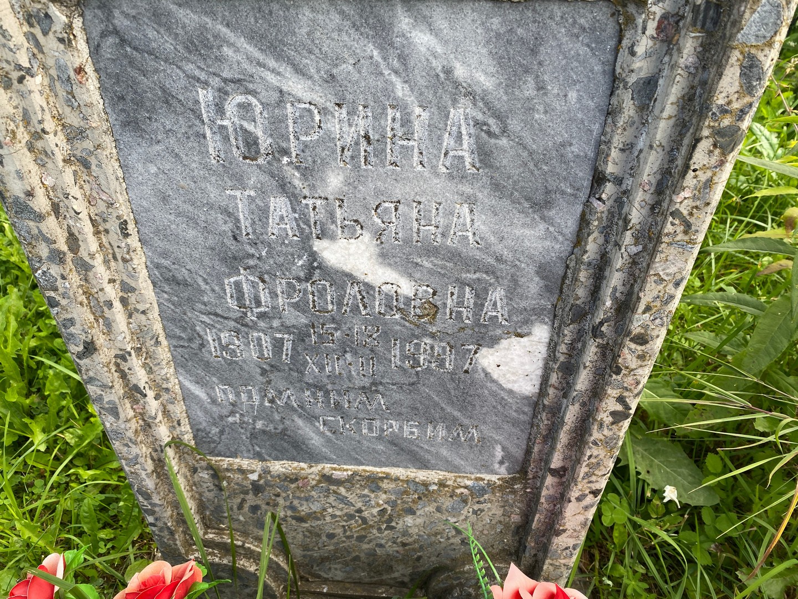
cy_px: 300
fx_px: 599
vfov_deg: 53.1
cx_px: 399
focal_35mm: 26
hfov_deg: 67.3
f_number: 1.8
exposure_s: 1/344
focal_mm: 4.25
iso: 32
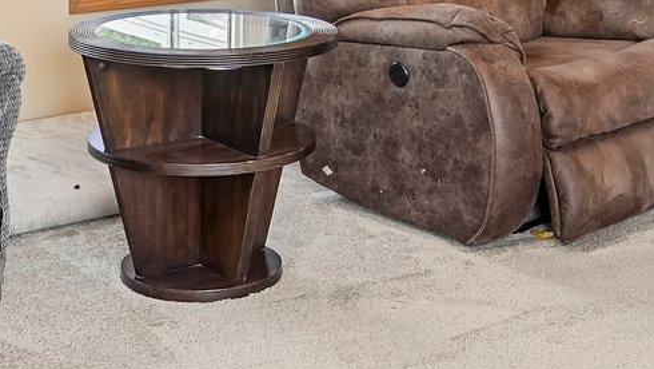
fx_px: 1214
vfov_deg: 15.9
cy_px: -178
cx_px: 402
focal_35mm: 70
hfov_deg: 30.0
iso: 400
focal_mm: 16
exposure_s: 1/20
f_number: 8
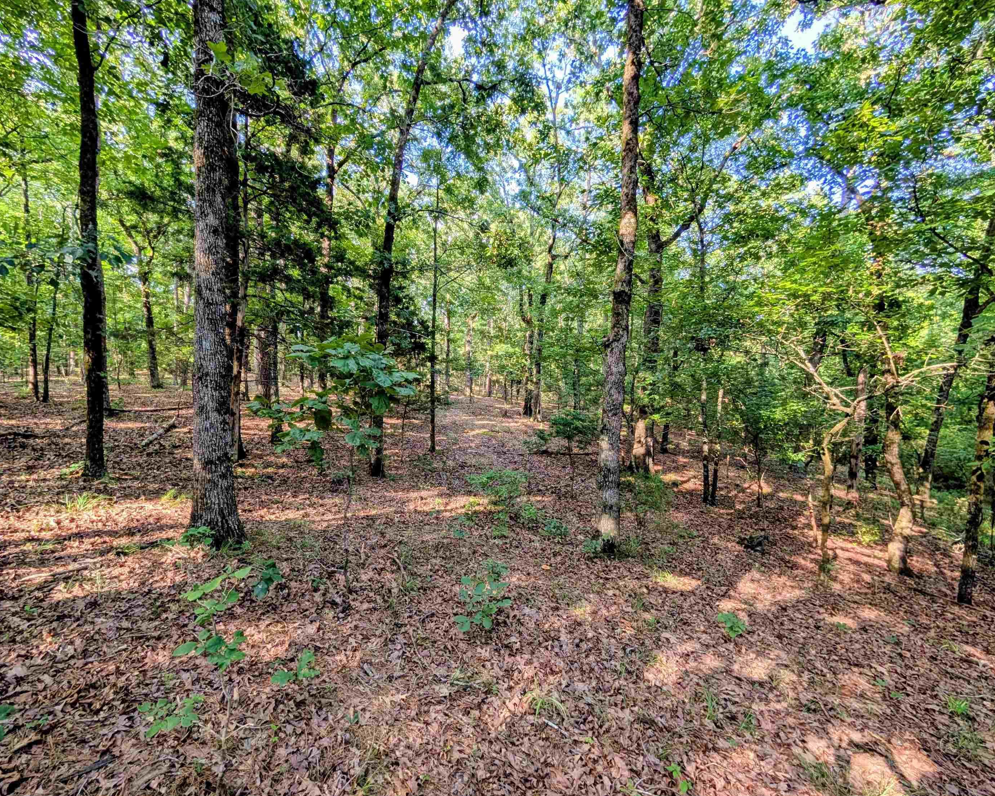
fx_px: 383
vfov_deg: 92.2
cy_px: 397
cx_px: 462
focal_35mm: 13
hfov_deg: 104.7
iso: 47
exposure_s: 1/234
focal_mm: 2.02
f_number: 1.7
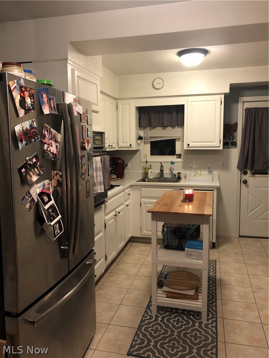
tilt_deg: -6.8
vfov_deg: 63.4
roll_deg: +0.9
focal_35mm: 28
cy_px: 179
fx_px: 290
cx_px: 134
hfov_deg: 49.7
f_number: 1.8
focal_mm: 4
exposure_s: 1/13
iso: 100
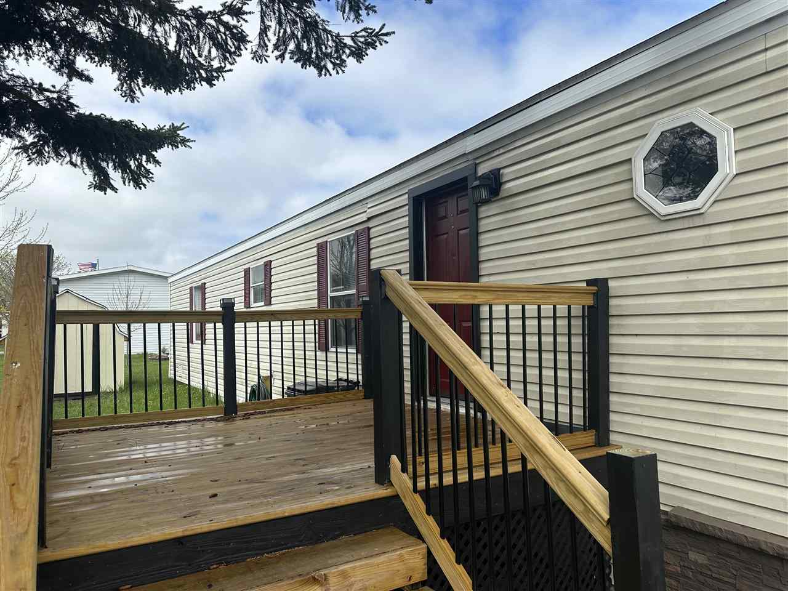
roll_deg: +1.1
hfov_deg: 71.6
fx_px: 546
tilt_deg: +2.9
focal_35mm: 24
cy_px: 296
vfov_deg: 56.8
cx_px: 394
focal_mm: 6.86
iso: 80
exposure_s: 1/3861
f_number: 1.78
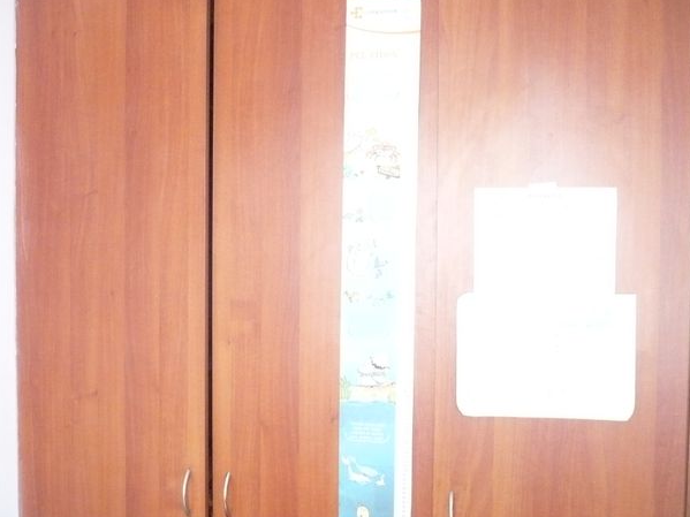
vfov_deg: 36.8
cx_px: 325
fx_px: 777
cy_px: 263
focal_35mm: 39
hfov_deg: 47.8
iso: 800
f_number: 2.8
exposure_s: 1/40
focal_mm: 5.8
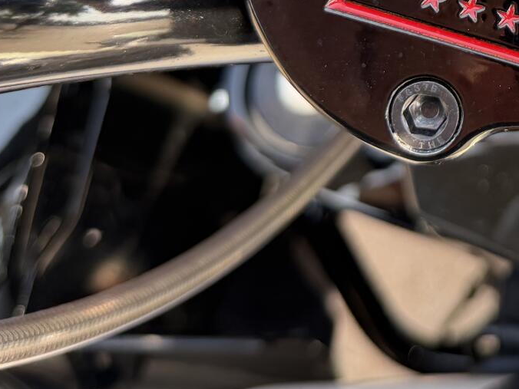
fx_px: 1065
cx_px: 574
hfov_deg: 25.4
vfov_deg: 19.2
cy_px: -114
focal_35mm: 71
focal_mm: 6.76
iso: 100
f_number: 1.78
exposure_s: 1/393
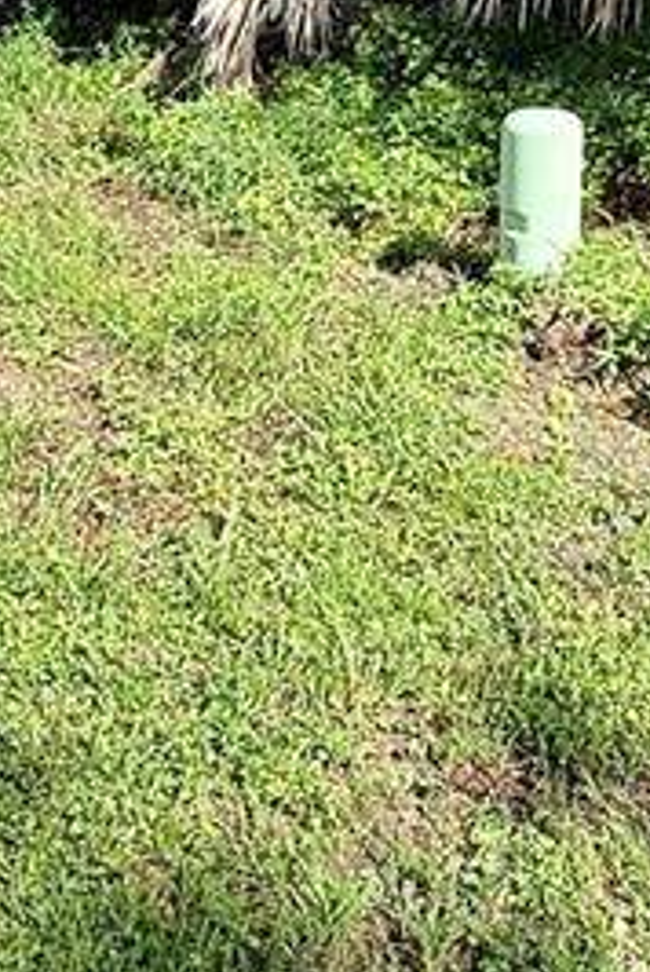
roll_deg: -1.9
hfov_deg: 23.9
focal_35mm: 56
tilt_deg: -7.2
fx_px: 1513
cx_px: 522
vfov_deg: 32.3
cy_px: -40
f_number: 2.2
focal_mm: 2.22
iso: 50
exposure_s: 1/475
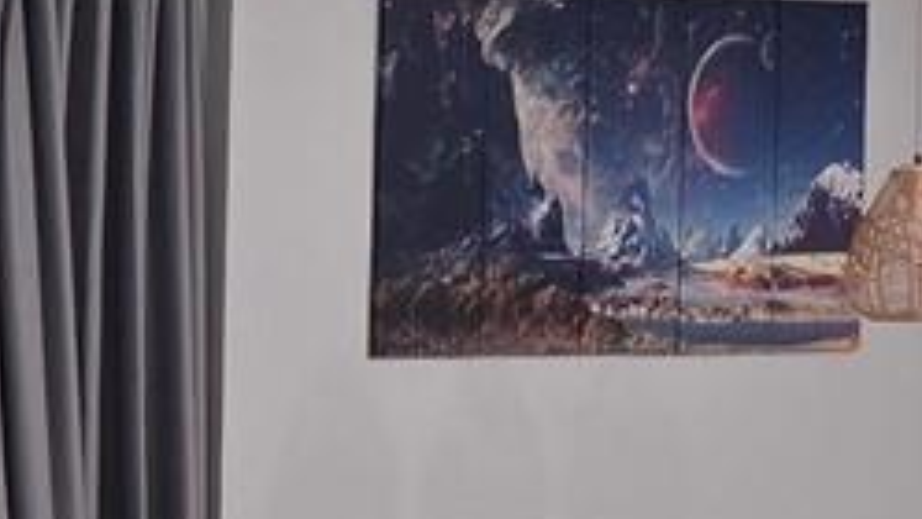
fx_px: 3936
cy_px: 278
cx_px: -433
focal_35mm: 161
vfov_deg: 7.5
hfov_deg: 12.7
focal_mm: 6.3
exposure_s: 1/120
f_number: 1.7
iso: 250
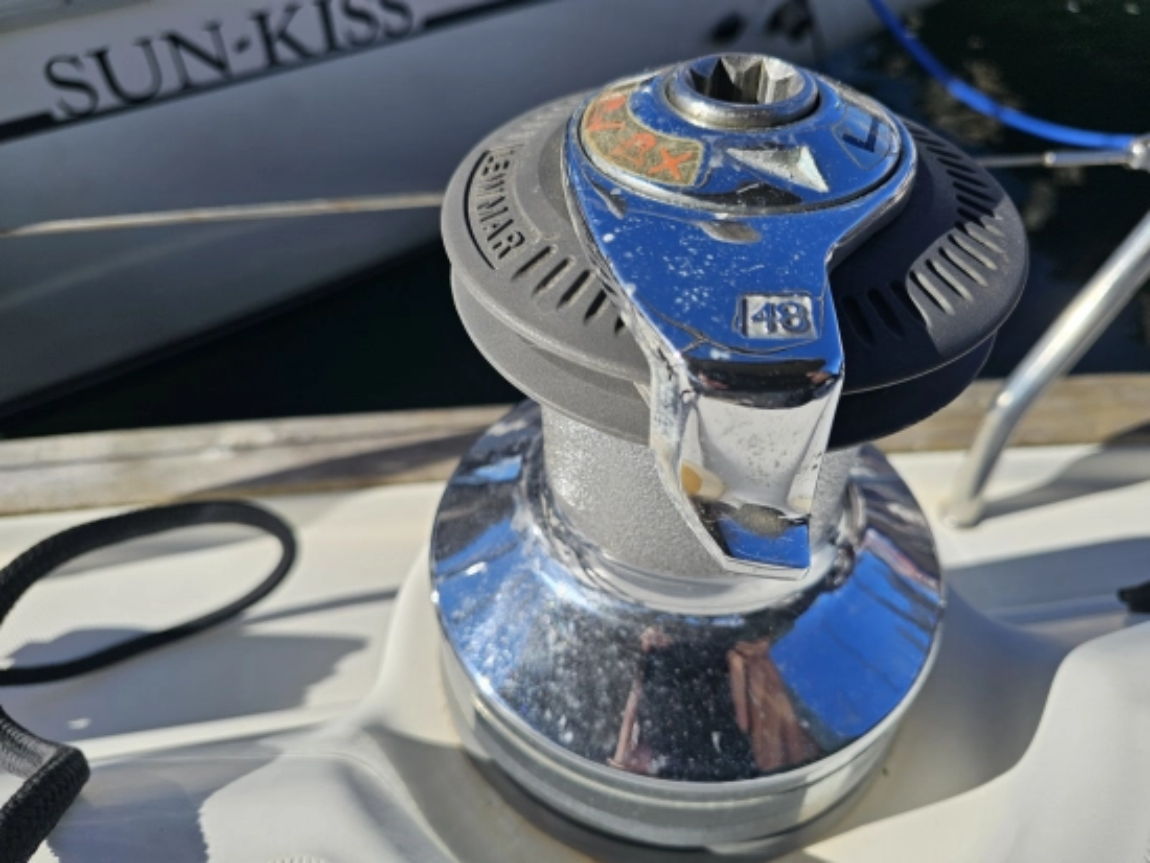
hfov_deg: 73.9
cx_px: 575
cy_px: 432
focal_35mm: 23
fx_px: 764
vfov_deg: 58.9
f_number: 1.7
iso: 10
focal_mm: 6.3
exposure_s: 1/890
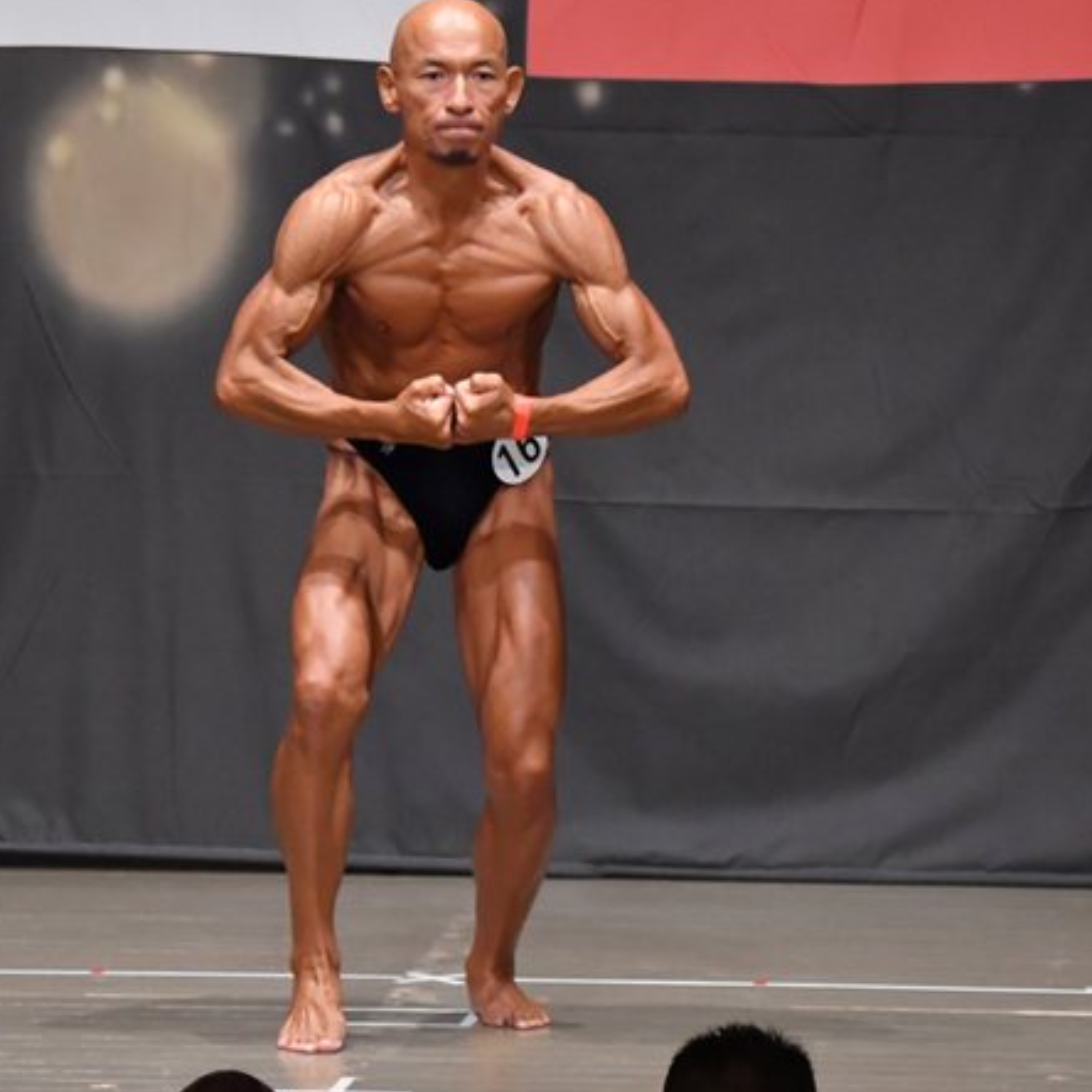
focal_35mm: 334
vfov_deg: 5.2
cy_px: 519
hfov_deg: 5.2
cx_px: 444
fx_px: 11921
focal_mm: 150
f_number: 5.6
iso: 6400
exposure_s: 1/400
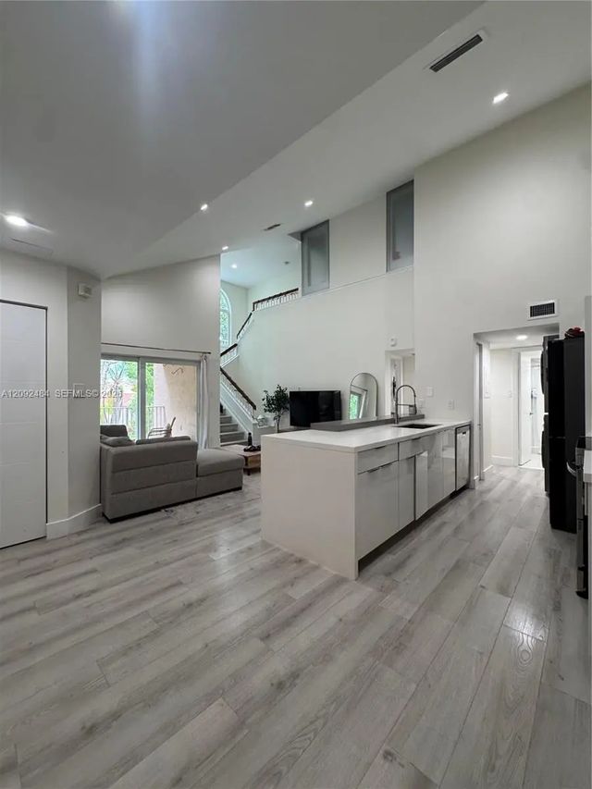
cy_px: 394
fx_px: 319
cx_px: 296
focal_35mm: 14
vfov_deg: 102.1
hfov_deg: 85.7
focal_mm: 2.22
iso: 320
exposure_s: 1/120
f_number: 2.2
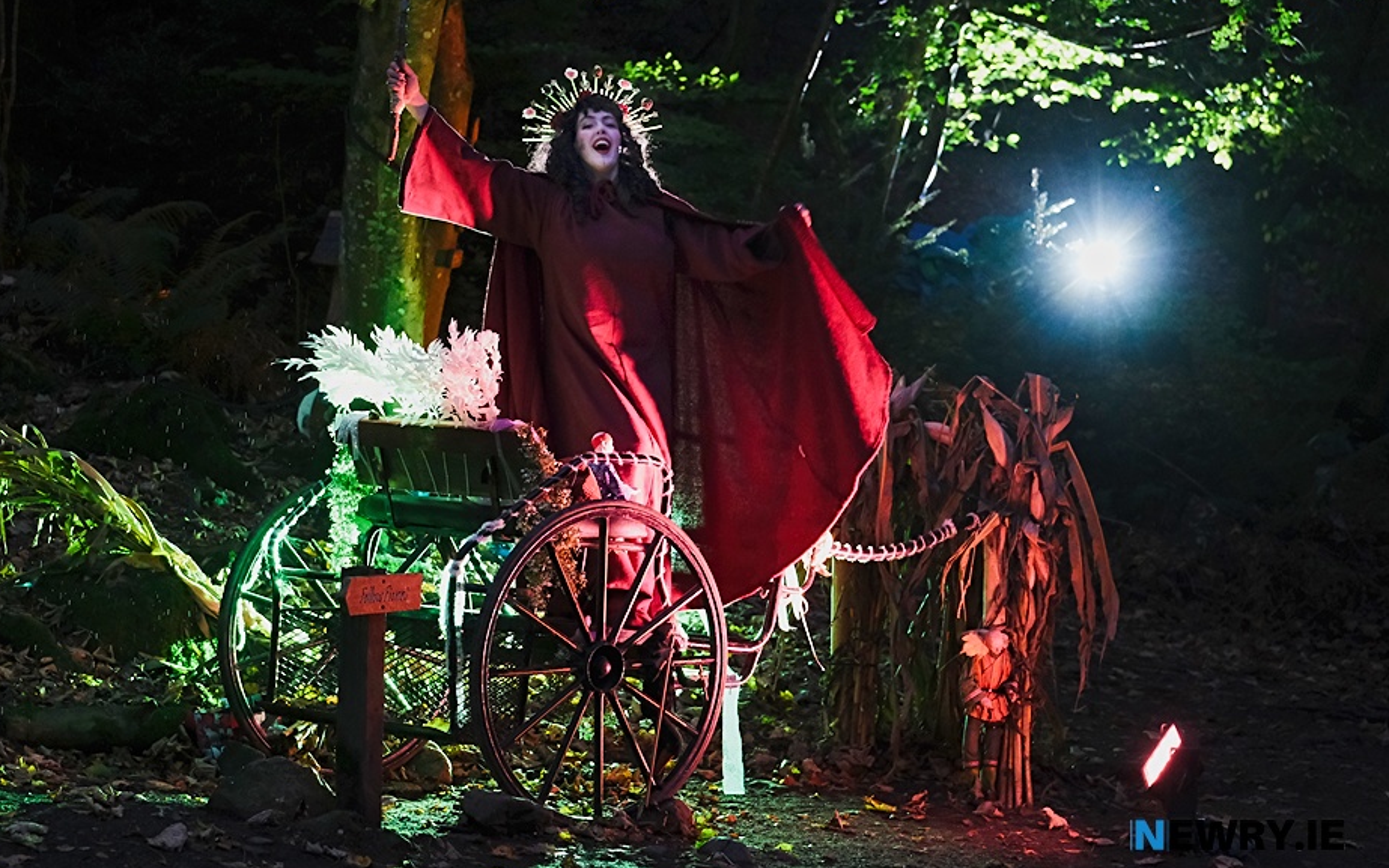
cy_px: 433
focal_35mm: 77
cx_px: 695
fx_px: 2915
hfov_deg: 26.8
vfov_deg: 16.9
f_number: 2.8
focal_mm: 50
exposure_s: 1/85
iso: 3200
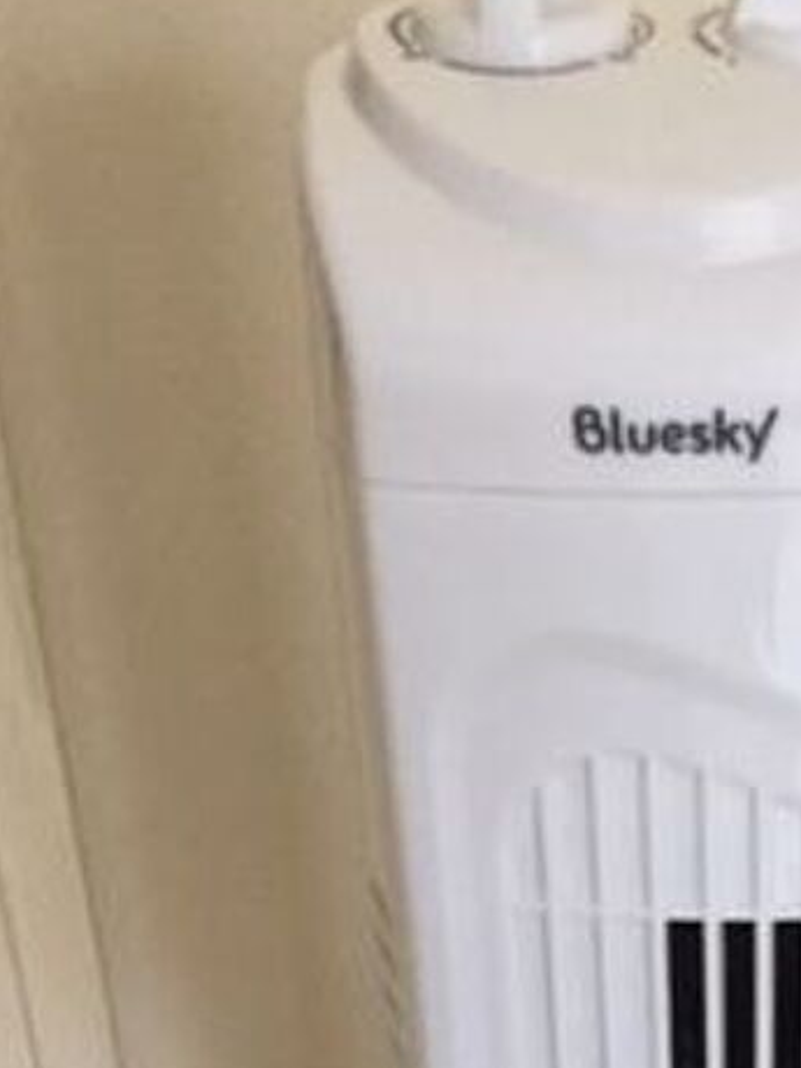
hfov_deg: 17.1
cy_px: 1406
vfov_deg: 21.1
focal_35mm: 84
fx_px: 2592
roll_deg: -0.4
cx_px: 817
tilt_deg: -40.9
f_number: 2.2
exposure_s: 1/33
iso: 320
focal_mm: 4.15
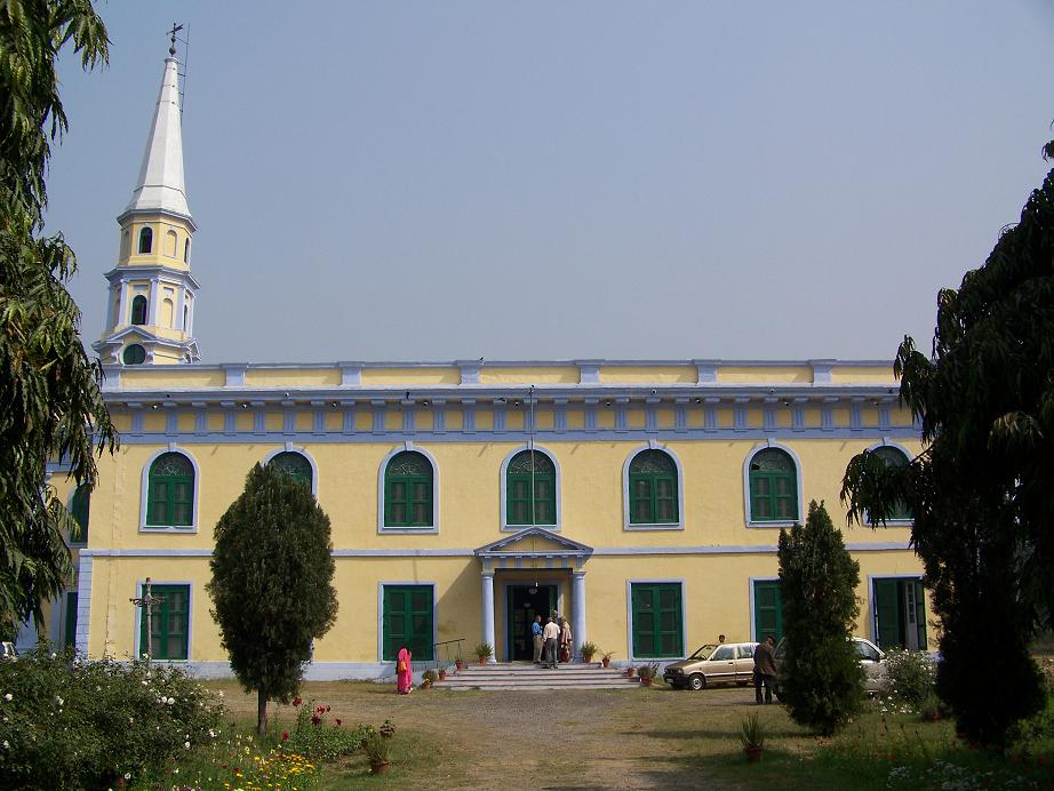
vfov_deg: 39.7
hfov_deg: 51.3
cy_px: 396
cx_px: 527
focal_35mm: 36
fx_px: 1096
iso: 64
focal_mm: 5.85
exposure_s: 1/640
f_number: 4
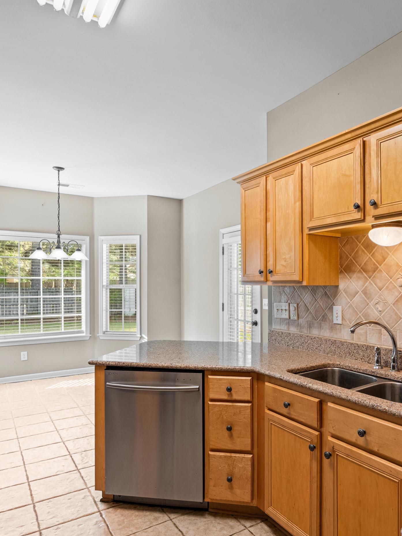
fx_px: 372
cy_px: 275
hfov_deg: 56.0
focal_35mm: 24
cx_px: 257
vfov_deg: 71.6
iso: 800
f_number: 9
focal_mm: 16
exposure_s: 1/10
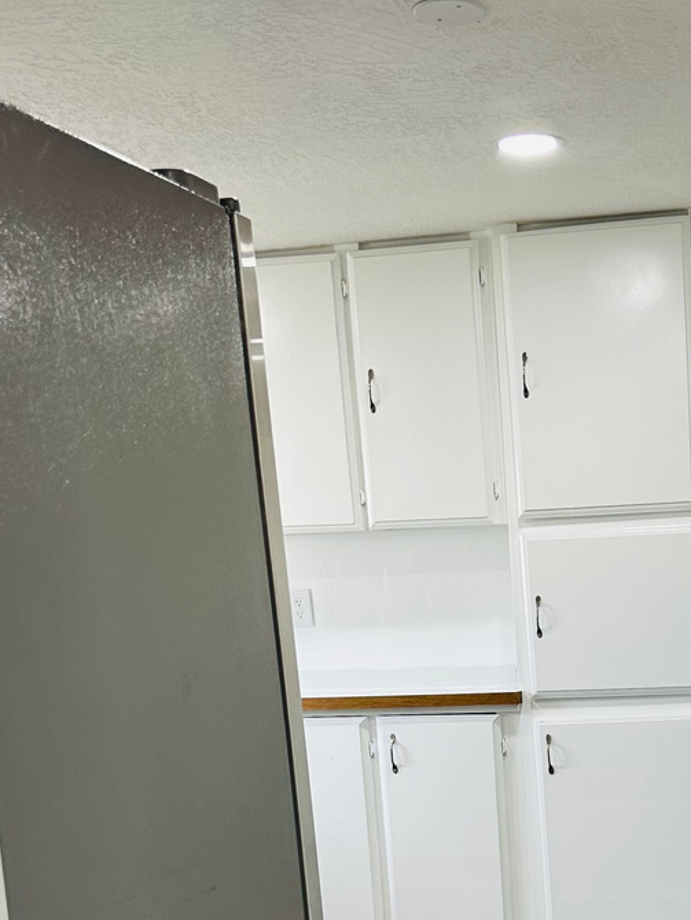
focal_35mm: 55
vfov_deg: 32.7
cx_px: 673
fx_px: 1463
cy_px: 869
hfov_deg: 25.4
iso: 125
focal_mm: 6.86
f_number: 1.78
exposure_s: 1/120
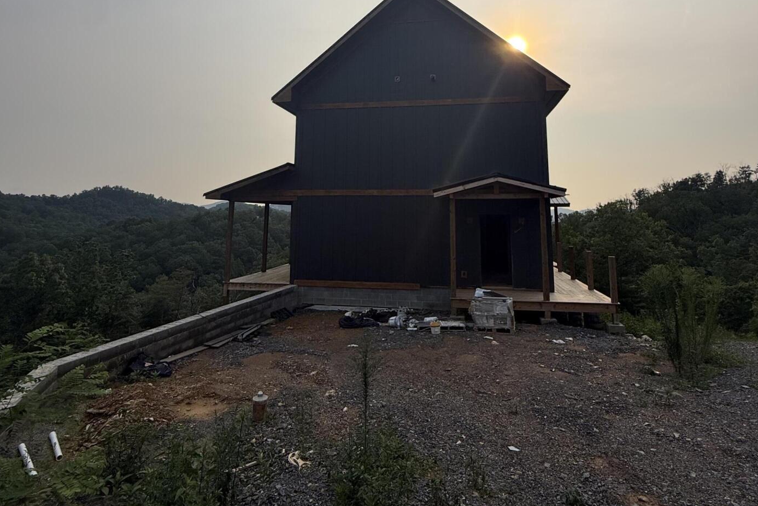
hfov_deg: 81.2
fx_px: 442
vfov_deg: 57.5
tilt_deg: +11.1
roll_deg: -0.2
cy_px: 149
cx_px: 389
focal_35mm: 21
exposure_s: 1/2506
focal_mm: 2.22
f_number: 2.2
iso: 50
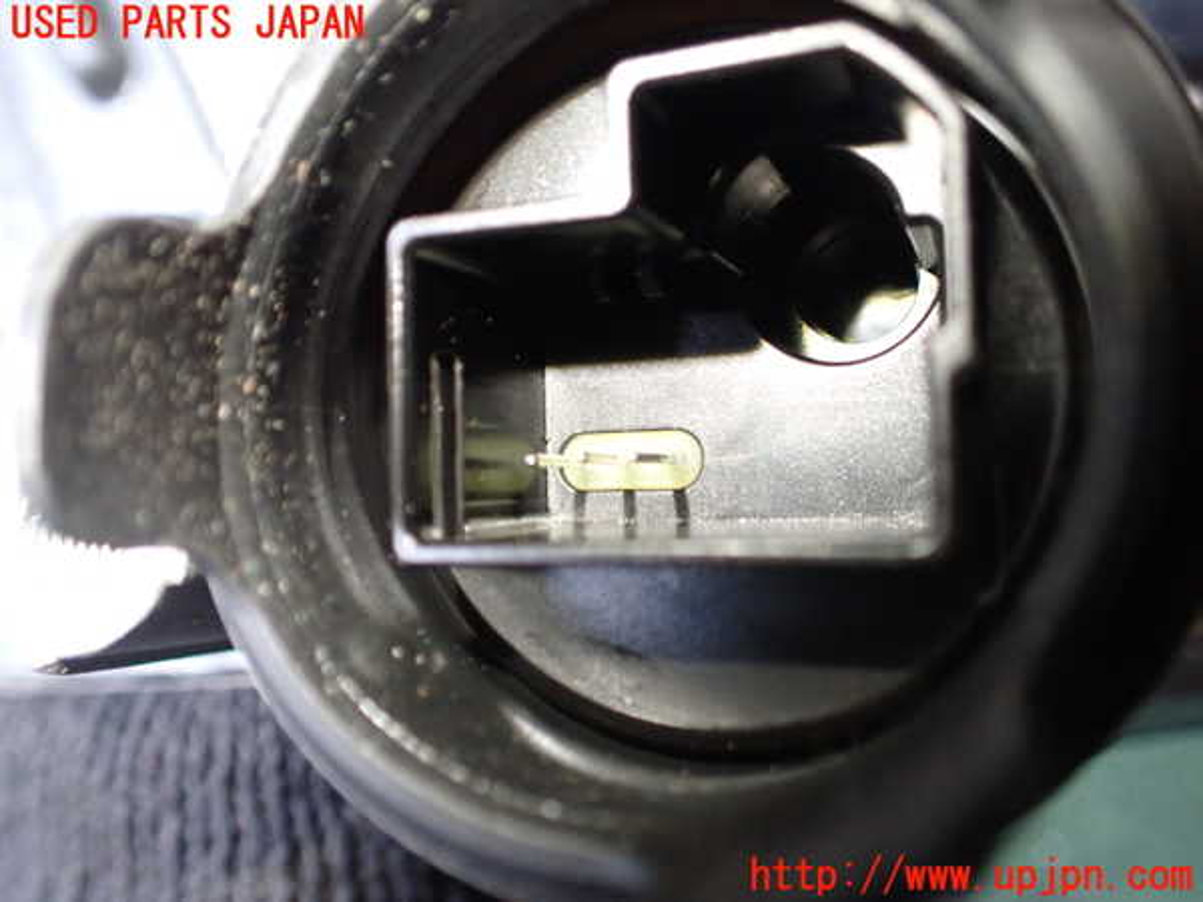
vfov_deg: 46.8
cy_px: 451
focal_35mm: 30
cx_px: 602
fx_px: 1043
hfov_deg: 60.0
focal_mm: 5.4
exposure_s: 1/80
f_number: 2.3
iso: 800
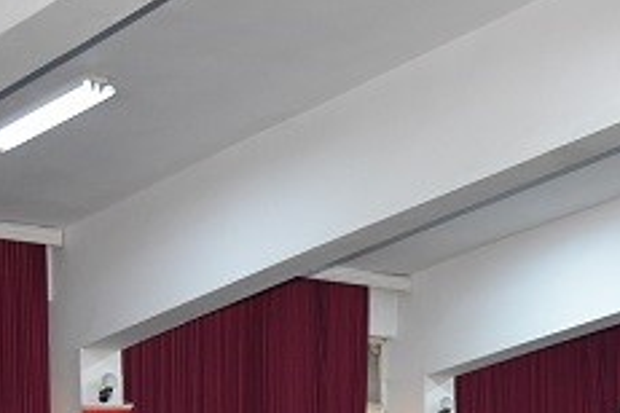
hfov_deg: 17.2
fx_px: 1808
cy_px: 662
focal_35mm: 105
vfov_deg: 12.3
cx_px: 972
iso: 1250
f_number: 4
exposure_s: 1/60
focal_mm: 18
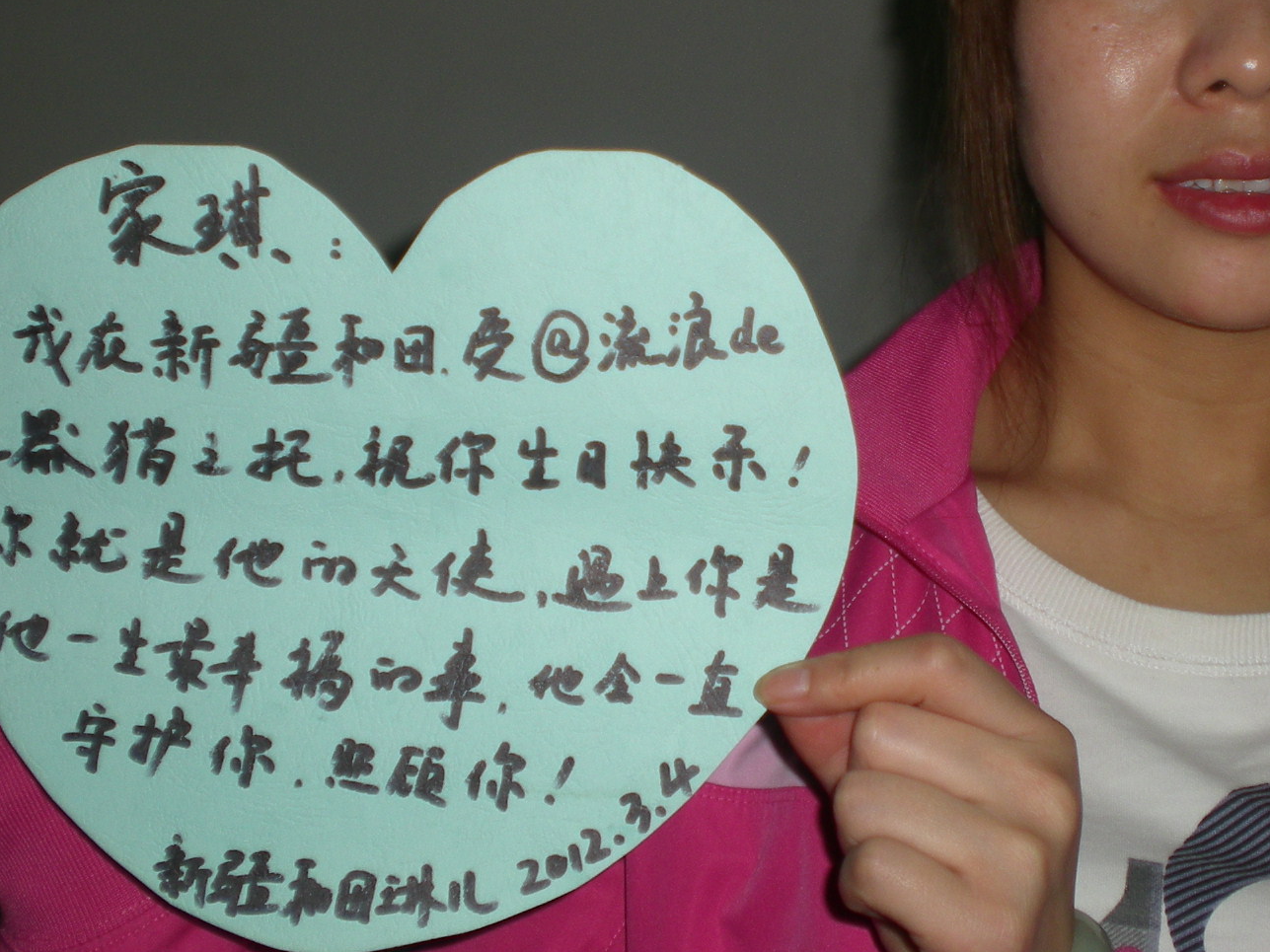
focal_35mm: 70
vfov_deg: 20.9
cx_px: 773
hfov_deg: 27.7
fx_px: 2568
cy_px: 251
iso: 50
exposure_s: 1/60
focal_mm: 7.4
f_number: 3.5
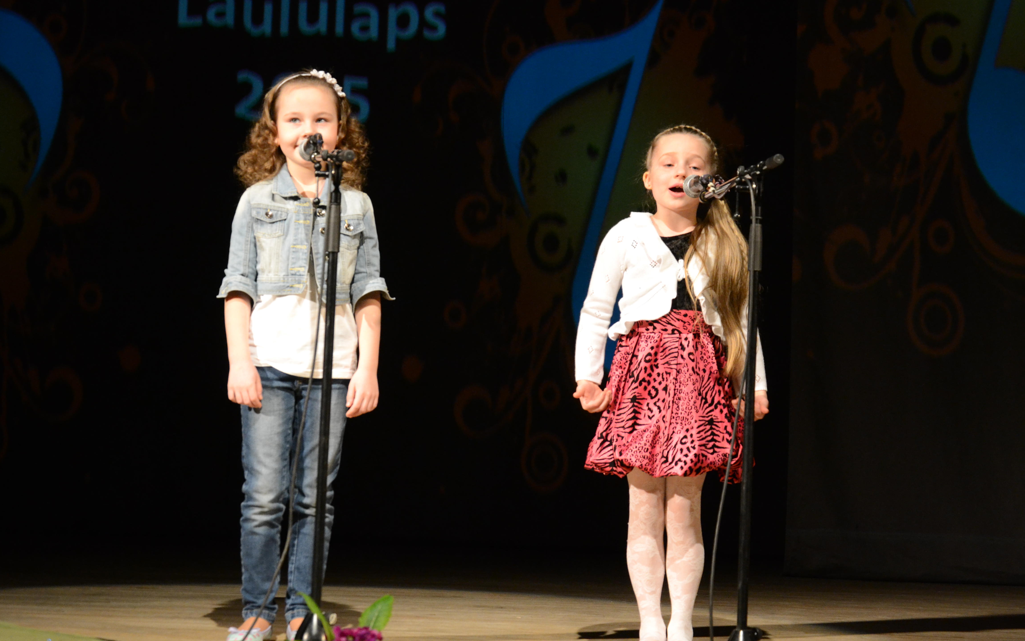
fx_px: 2654
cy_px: 307
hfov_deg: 21.9
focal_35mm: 95
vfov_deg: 13.8
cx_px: 512
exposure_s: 1/50
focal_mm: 62
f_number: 5.6
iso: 1600
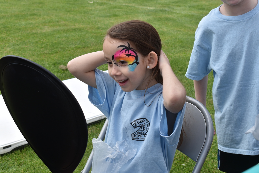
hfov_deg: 28.1
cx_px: 130
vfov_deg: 18.9
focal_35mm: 72
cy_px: 86
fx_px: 518
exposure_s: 1/160
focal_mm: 48
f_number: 11
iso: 100
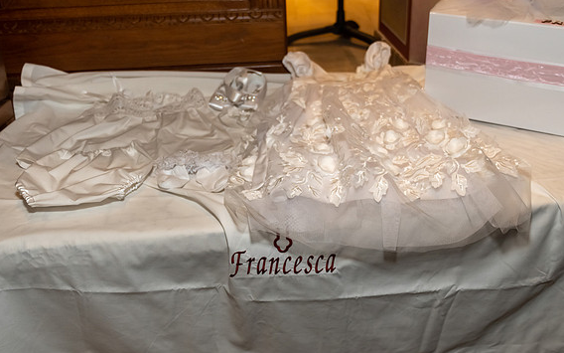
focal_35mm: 42
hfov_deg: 47.2
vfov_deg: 30.5
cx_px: 291
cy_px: 157
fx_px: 646
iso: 400
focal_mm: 22
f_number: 2.8
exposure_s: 1/250
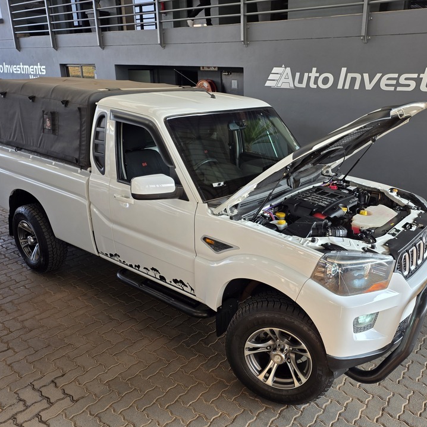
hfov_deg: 55.1
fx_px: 405
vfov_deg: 55.6
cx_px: 262
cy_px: 202
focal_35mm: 29
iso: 64
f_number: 1.7
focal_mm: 6.25
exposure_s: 1/180
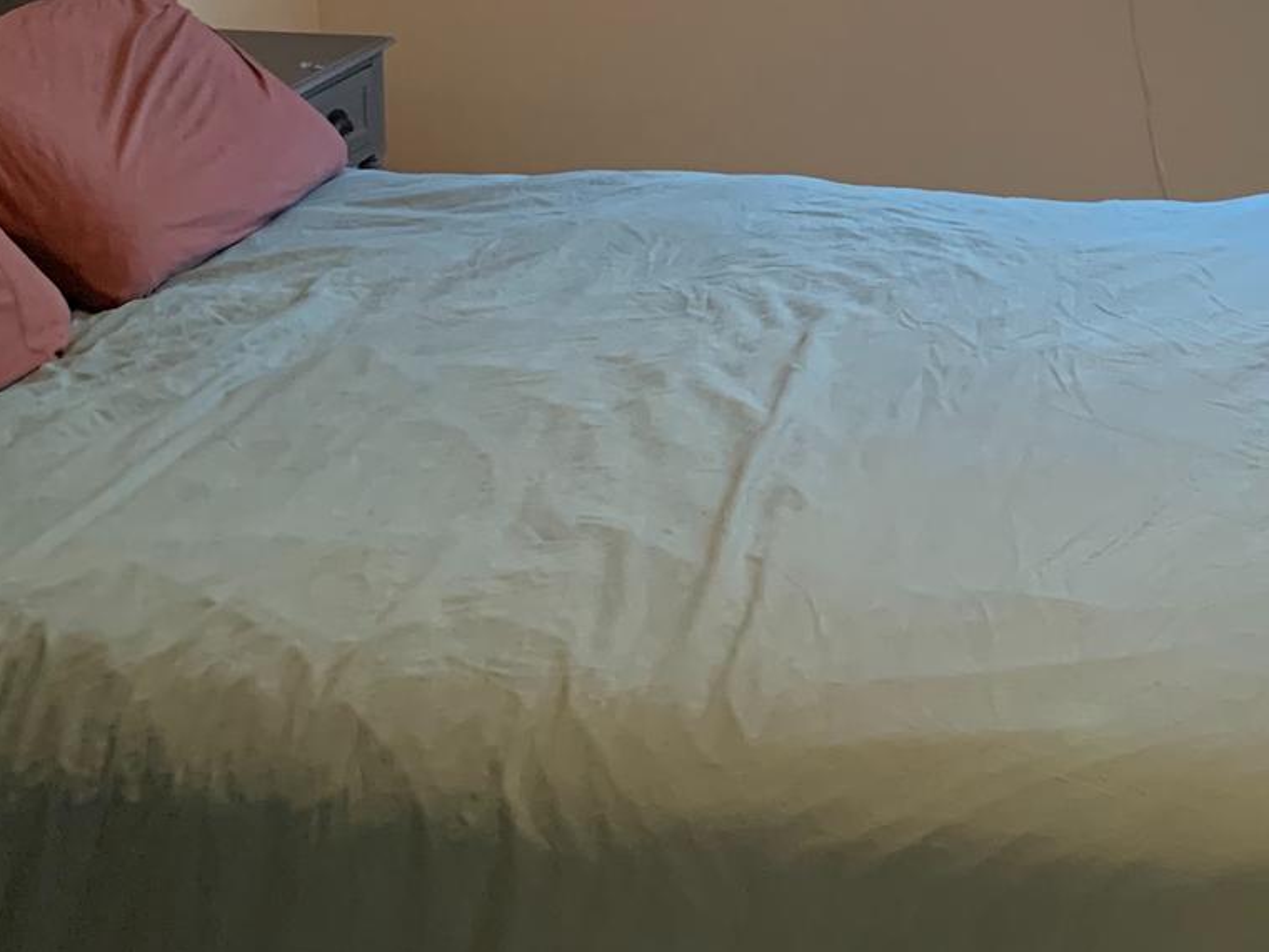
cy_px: -215
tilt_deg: -6.0
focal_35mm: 70
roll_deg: +0.2
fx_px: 2567
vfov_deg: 19.7
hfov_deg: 26.8
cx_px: 1136
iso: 320
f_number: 1.8
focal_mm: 4.25
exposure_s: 1/40
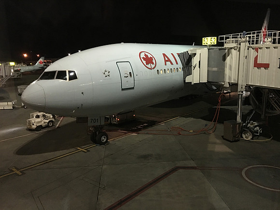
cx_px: 140
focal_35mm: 29
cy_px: 105
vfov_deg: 48.2
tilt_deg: -8.7
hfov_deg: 61.7
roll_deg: +0.5
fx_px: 235
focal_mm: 4.15
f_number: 2.2
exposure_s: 1/4
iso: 80
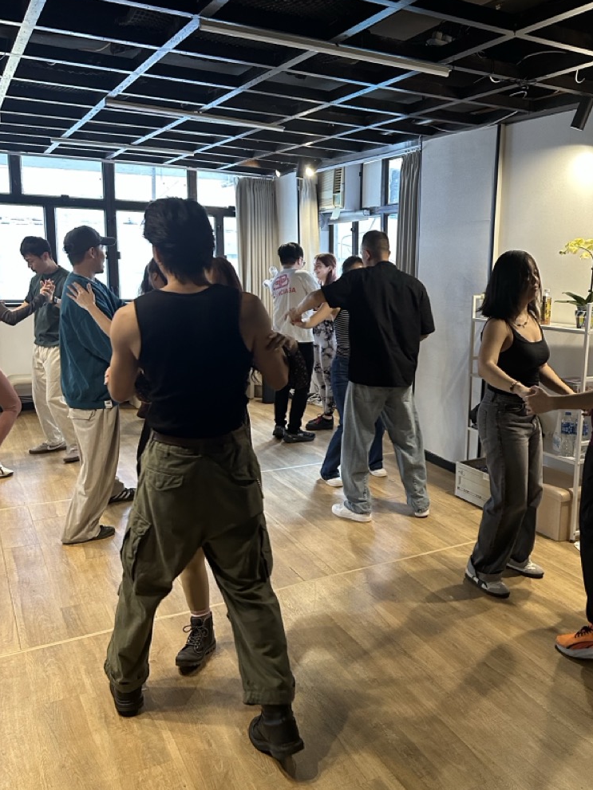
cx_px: 381
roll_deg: -1.9
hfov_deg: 44.9
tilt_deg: -8.9
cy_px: 386
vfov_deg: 58.4
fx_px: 708
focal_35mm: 31
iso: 320
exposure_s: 1/50
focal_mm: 6.86
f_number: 1.78
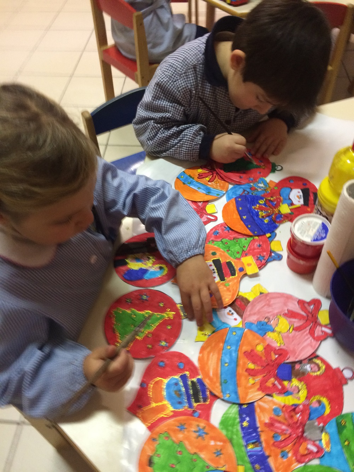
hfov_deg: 48.2
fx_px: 395
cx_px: 177
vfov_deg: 61.7
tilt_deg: -50.1
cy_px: 236
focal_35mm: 29
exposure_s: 1/33
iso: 200
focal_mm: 4.15
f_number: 2.2
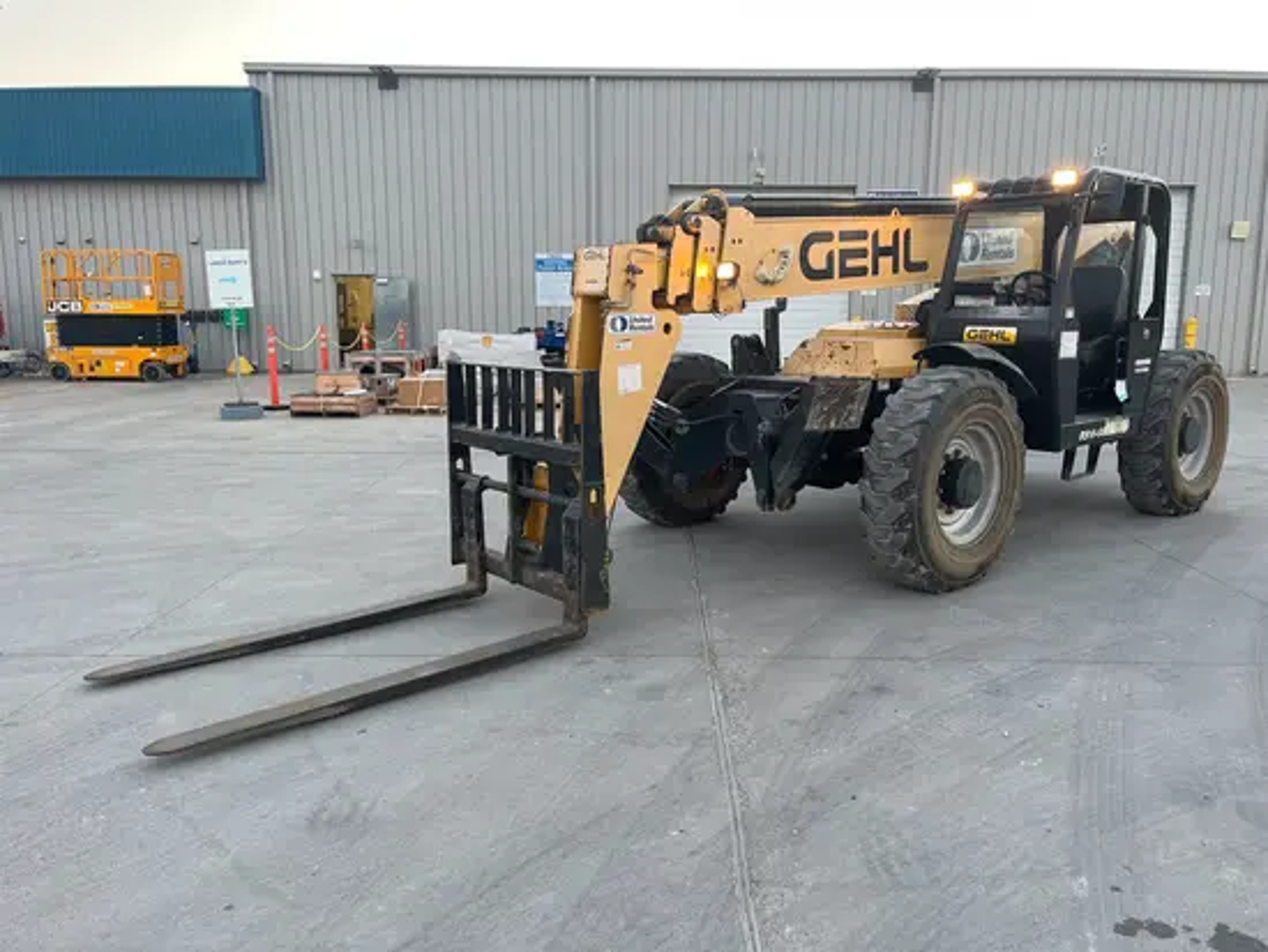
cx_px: 634
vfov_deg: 53.1
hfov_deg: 67.3
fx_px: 953
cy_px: 476
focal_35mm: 26
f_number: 1.6
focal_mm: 5.1
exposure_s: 1/108
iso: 125
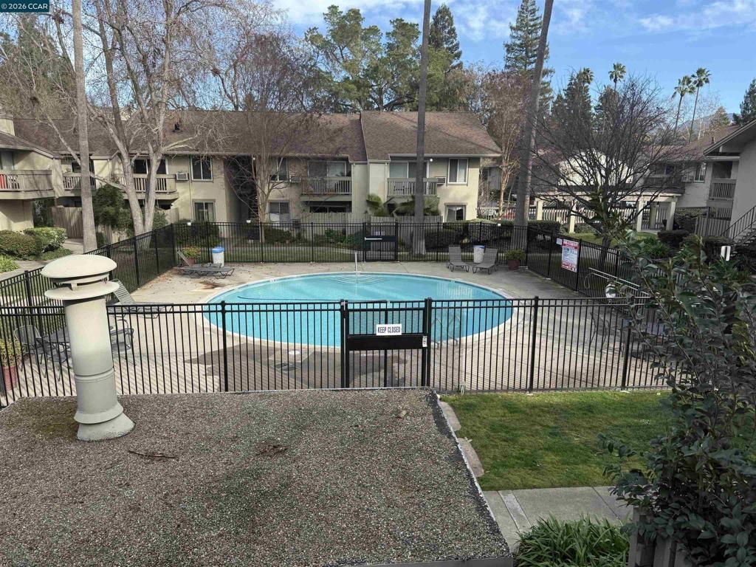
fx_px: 524
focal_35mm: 24
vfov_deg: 56.8
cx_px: 378
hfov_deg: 71.6
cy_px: 284
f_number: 1.78
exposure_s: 1/1410
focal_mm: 6.76
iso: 80
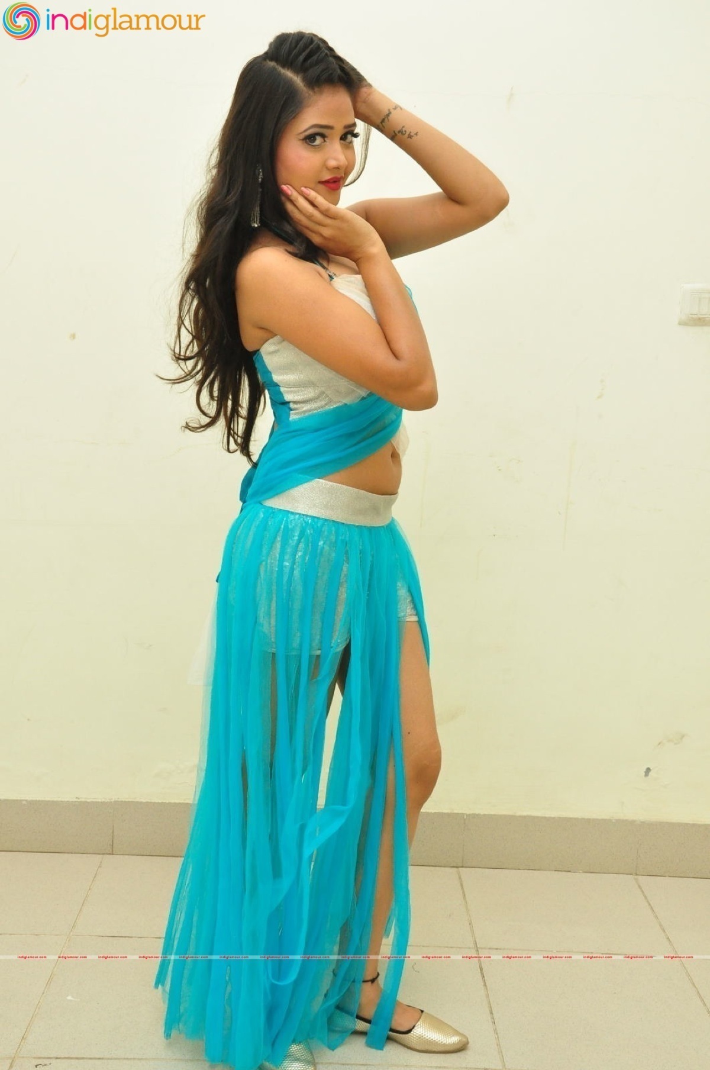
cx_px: 355
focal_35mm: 42
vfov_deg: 46.5
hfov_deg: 31.8
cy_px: 535
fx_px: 1246
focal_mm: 28
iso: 1600
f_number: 9
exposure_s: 1/125
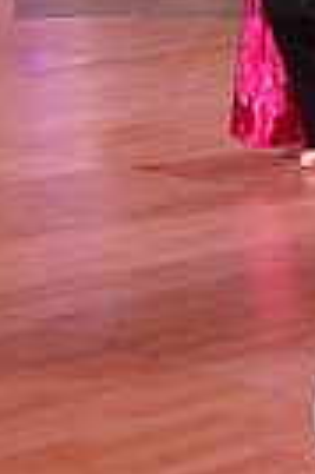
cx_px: 504
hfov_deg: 6.6
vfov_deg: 9.9
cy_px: -99
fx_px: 2684
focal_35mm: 204
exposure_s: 1/500
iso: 3200
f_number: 4
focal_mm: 47
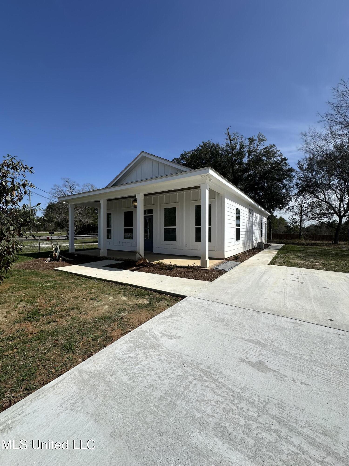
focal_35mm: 14
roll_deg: -0.4
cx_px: 174
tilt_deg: +1.1
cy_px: 233
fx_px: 188
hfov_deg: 85.7
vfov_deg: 102.1
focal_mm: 2.22
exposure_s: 1/4000
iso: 50
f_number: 2.2
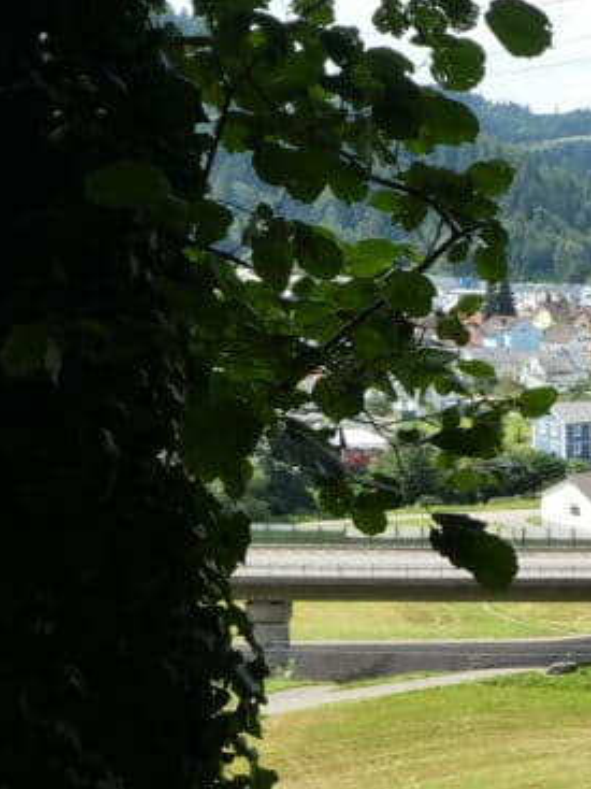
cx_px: 941
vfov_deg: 28.9
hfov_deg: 18.7
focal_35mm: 67
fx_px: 1526
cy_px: 497
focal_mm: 4.3
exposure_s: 1/500
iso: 80
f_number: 3.3
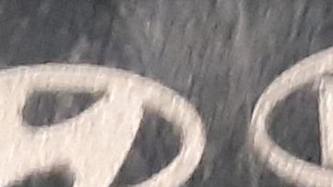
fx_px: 1403
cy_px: 241
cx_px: 154
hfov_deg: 13.5
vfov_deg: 7.5
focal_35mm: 159
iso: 400
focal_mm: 3.93
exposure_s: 1/25
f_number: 1.7
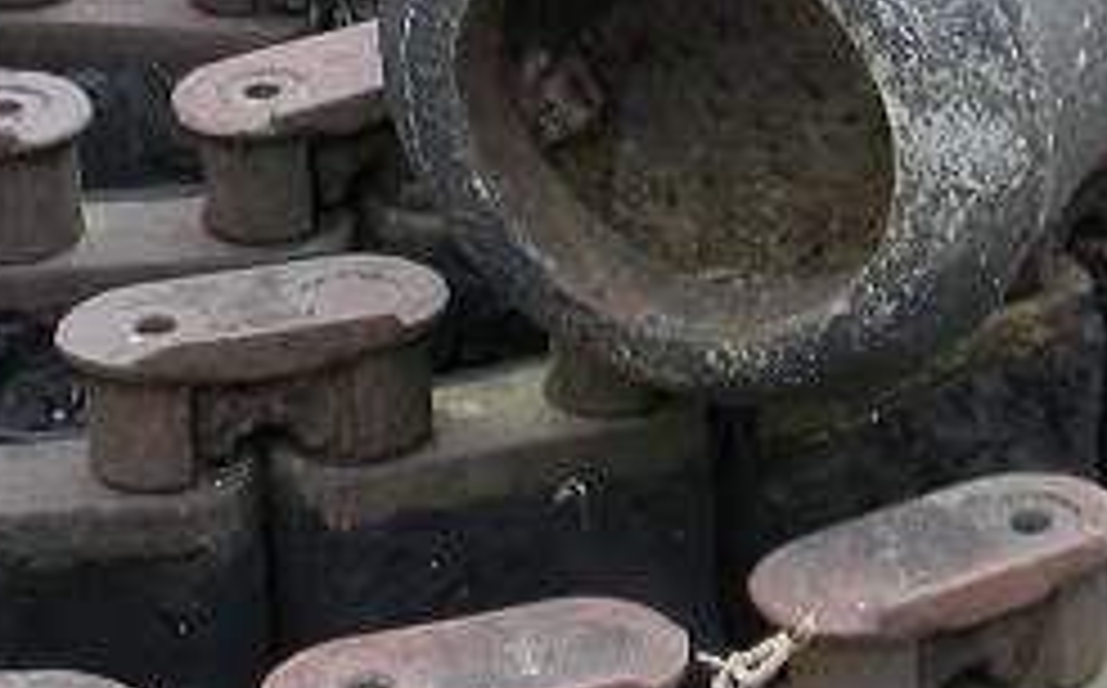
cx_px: 1026
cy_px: -85
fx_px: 5333
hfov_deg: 11.8
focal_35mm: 177
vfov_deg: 7.3
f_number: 3.8
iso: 80
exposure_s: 1/54
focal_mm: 7.3
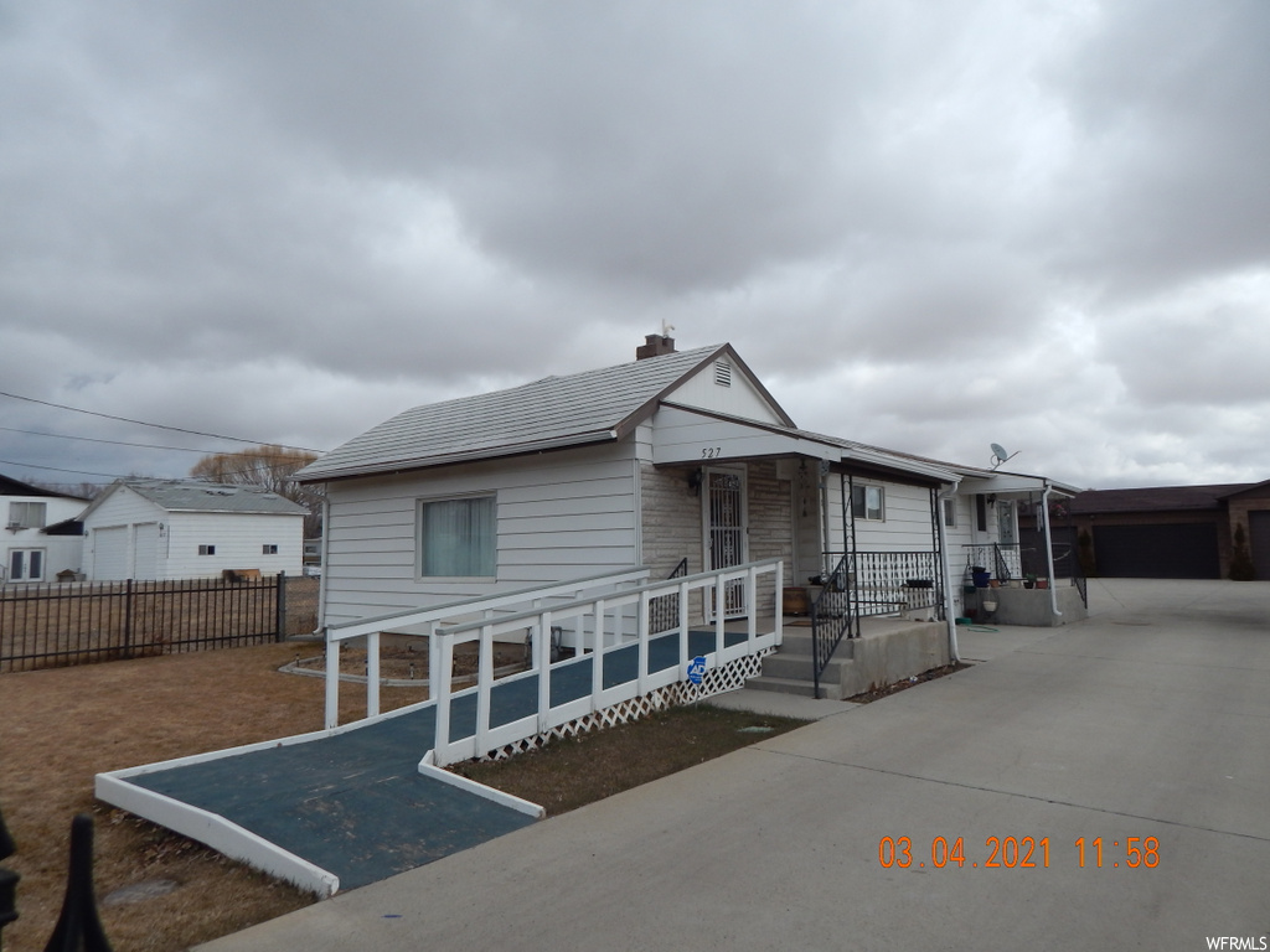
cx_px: 635
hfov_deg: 73.9
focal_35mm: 23
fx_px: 844
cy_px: 476
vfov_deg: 58.9
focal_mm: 4
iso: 125
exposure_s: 1/640
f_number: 6
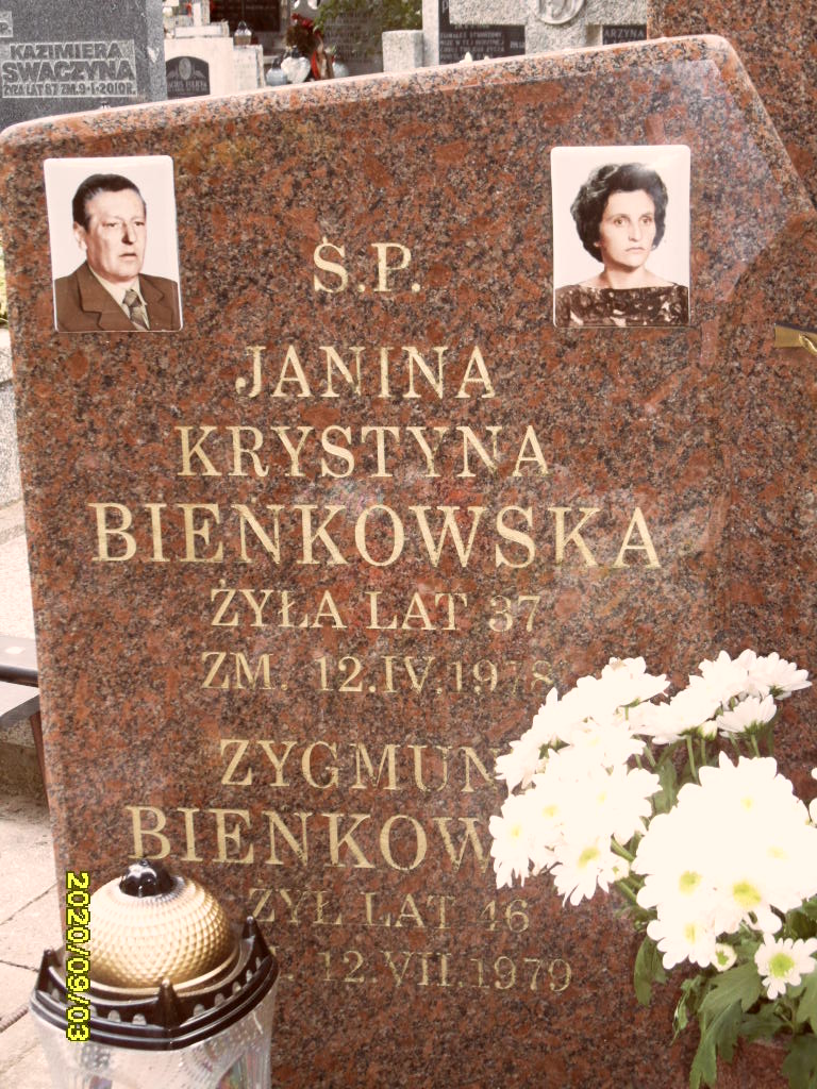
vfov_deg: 32.2
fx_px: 1888
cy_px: 544
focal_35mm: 60
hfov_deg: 24.4
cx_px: 408
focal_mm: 10.3
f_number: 4
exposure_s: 1/45
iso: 200
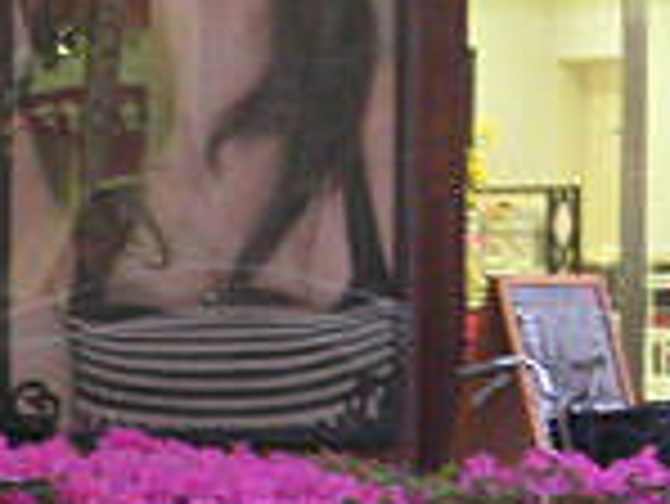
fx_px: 4998
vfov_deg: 5.7
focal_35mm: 258
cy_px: -81
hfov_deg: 7.4
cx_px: 1349
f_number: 3.9
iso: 160
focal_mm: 10.7
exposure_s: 1/6
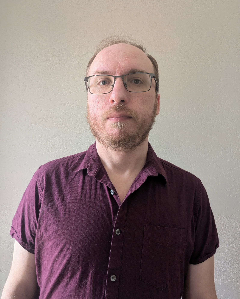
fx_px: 222
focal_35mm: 25
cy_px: 147
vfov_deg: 68.1
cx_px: 120
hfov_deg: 56.8
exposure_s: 1/23.8
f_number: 1.85
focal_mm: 6.81
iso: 116
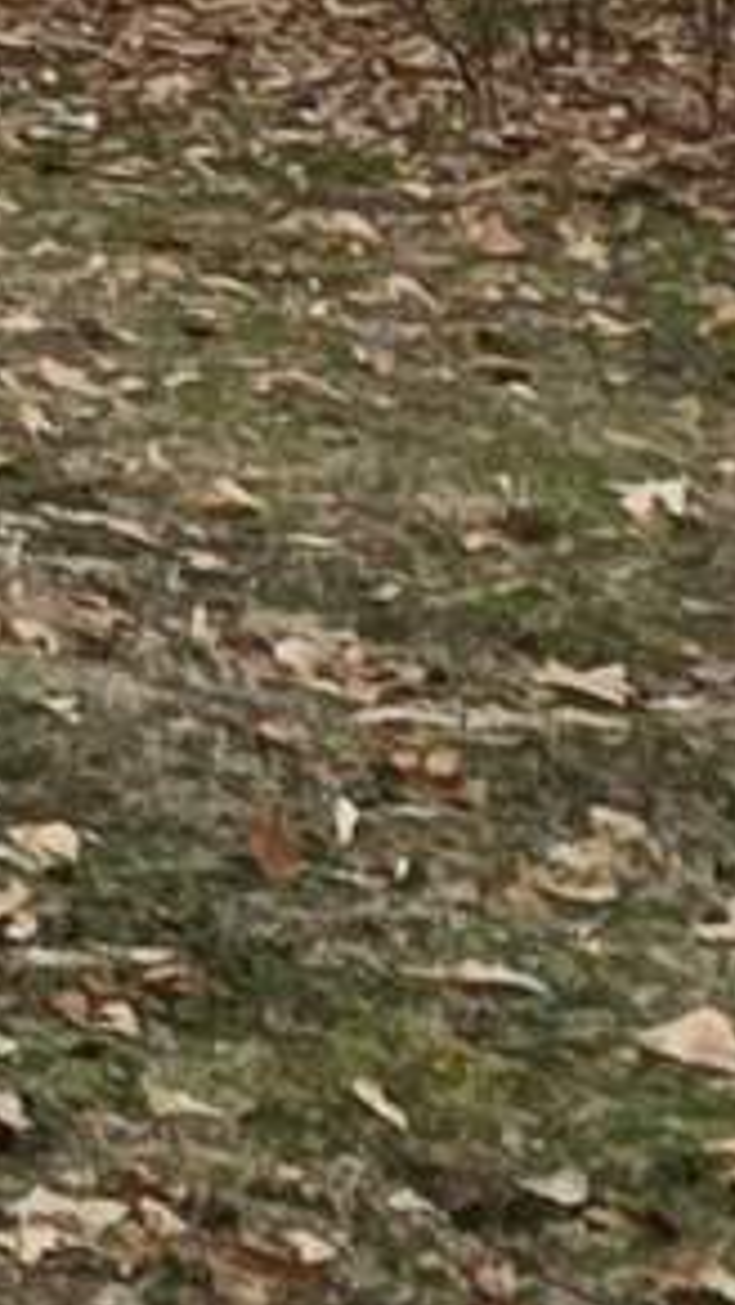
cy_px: 422
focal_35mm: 112
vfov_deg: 19.0
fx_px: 3875
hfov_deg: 6.6
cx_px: -2761
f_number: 1.9
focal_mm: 2.2
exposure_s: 1/1650
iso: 40
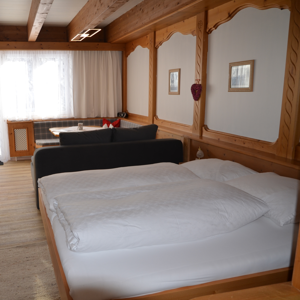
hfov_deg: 50.9
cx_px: 85
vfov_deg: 52.5
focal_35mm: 31
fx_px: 304
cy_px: 150
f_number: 3.5
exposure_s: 1/200
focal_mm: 16
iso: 200
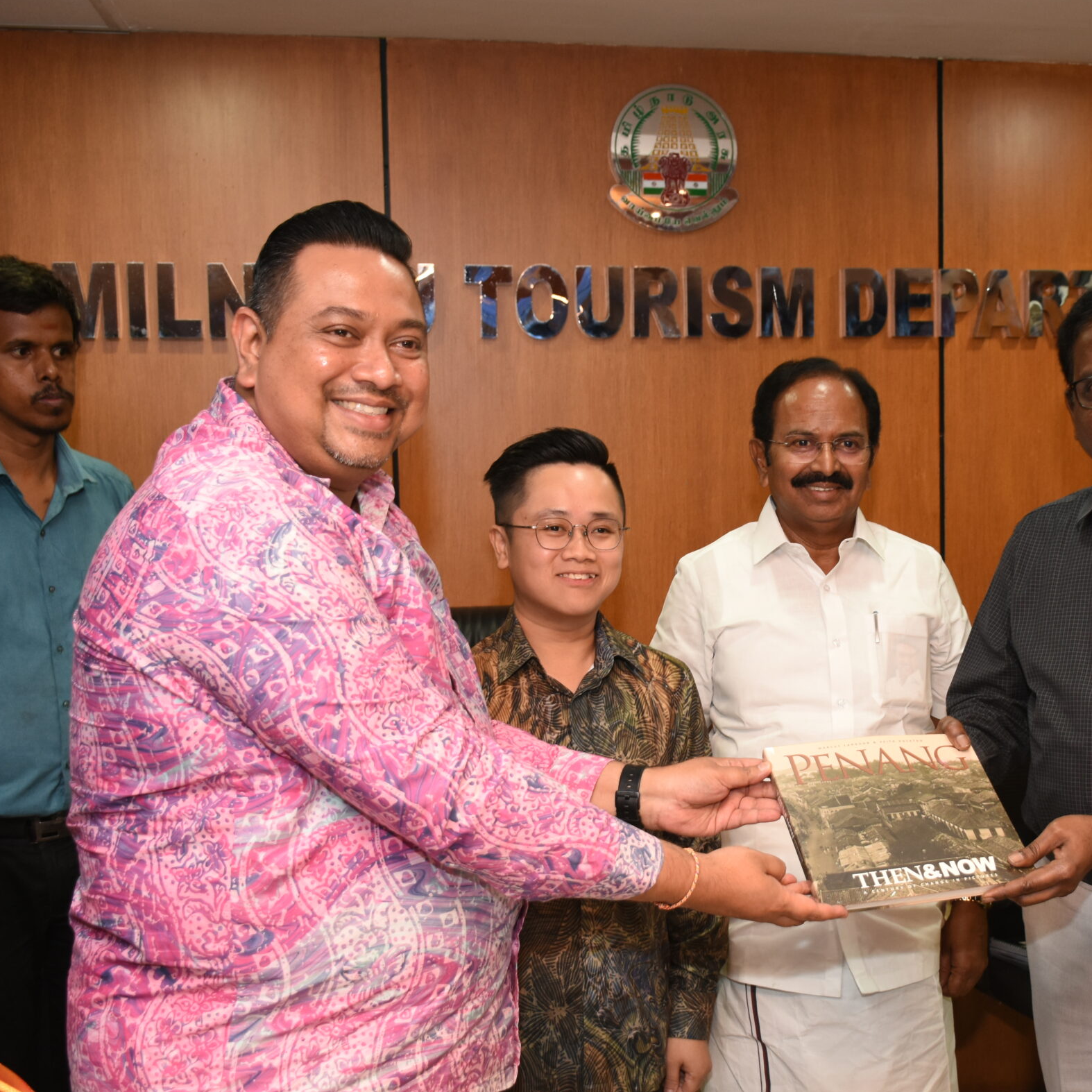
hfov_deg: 35.1
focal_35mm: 48
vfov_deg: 35.6
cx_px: 760
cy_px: 578
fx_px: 1702
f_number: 4.5
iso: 500
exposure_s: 1/60
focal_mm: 23
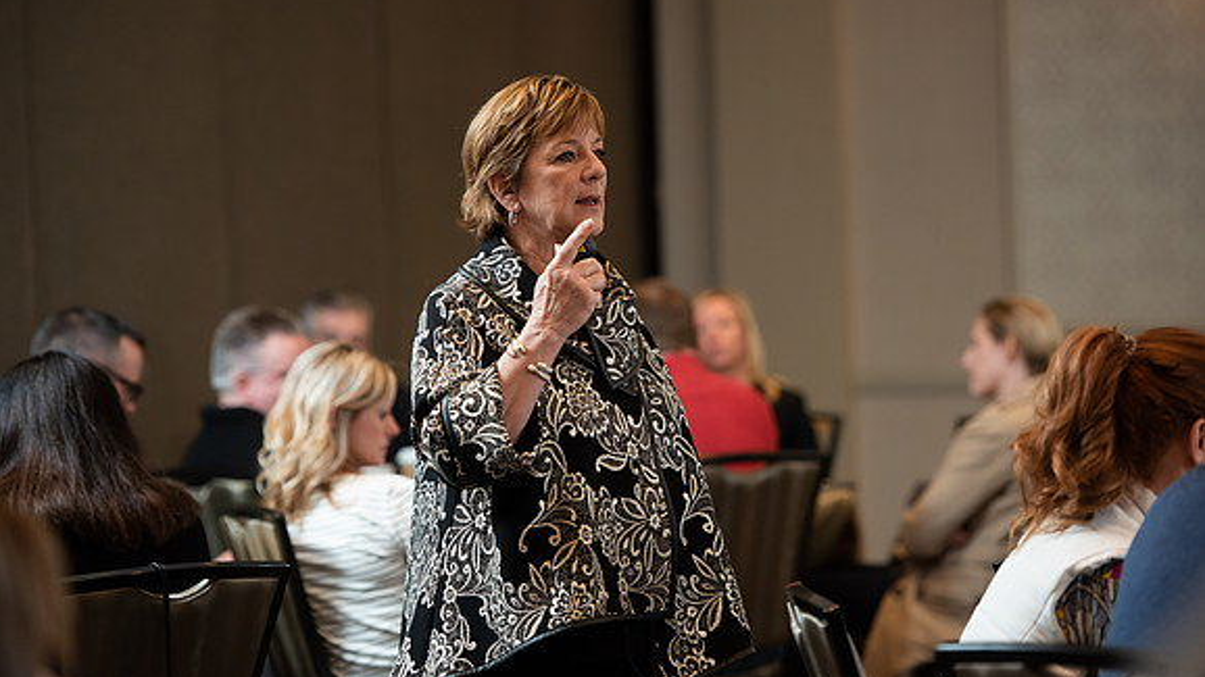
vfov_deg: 8.5
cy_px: 291
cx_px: 602
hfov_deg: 15.1
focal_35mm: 142
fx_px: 4537
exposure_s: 1/160
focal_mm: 135
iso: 1000
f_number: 3.2
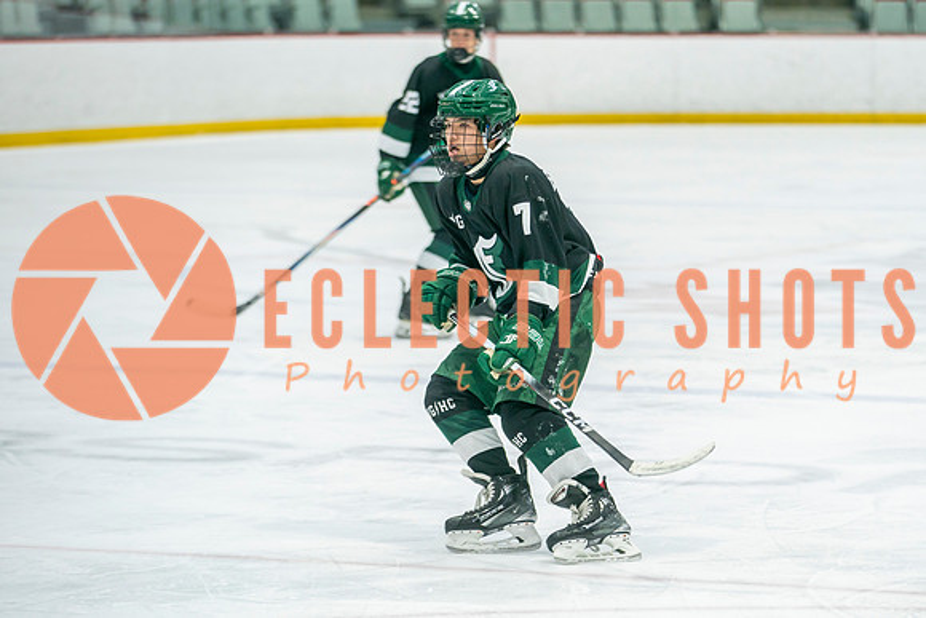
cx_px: 629
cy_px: 311
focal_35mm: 196
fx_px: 5039
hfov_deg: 10.5
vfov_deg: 7.0
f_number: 3.2
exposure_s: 1/640
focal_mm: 142
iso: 640
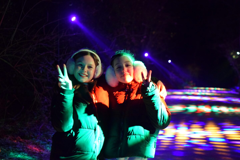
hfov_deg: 37.9
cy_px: 80
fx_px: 350
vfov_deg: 25.8
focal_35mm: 52
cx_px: 120
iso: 3200
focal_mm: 35
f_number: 2
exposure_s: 1/125
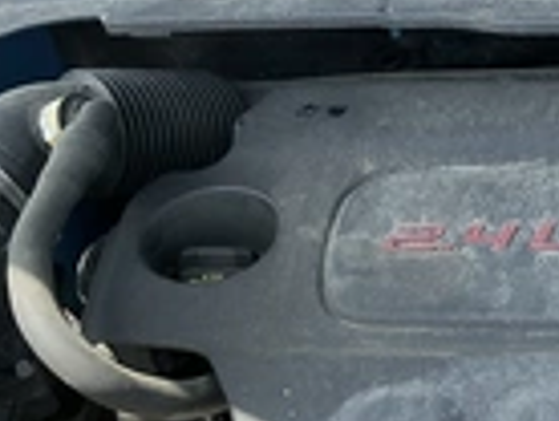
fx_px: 1310
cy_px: 308
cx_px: 664
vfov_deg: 18.2
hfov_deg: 22.3
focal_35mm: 81
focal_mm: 3
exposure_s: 1/346
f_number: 1.8
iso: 25
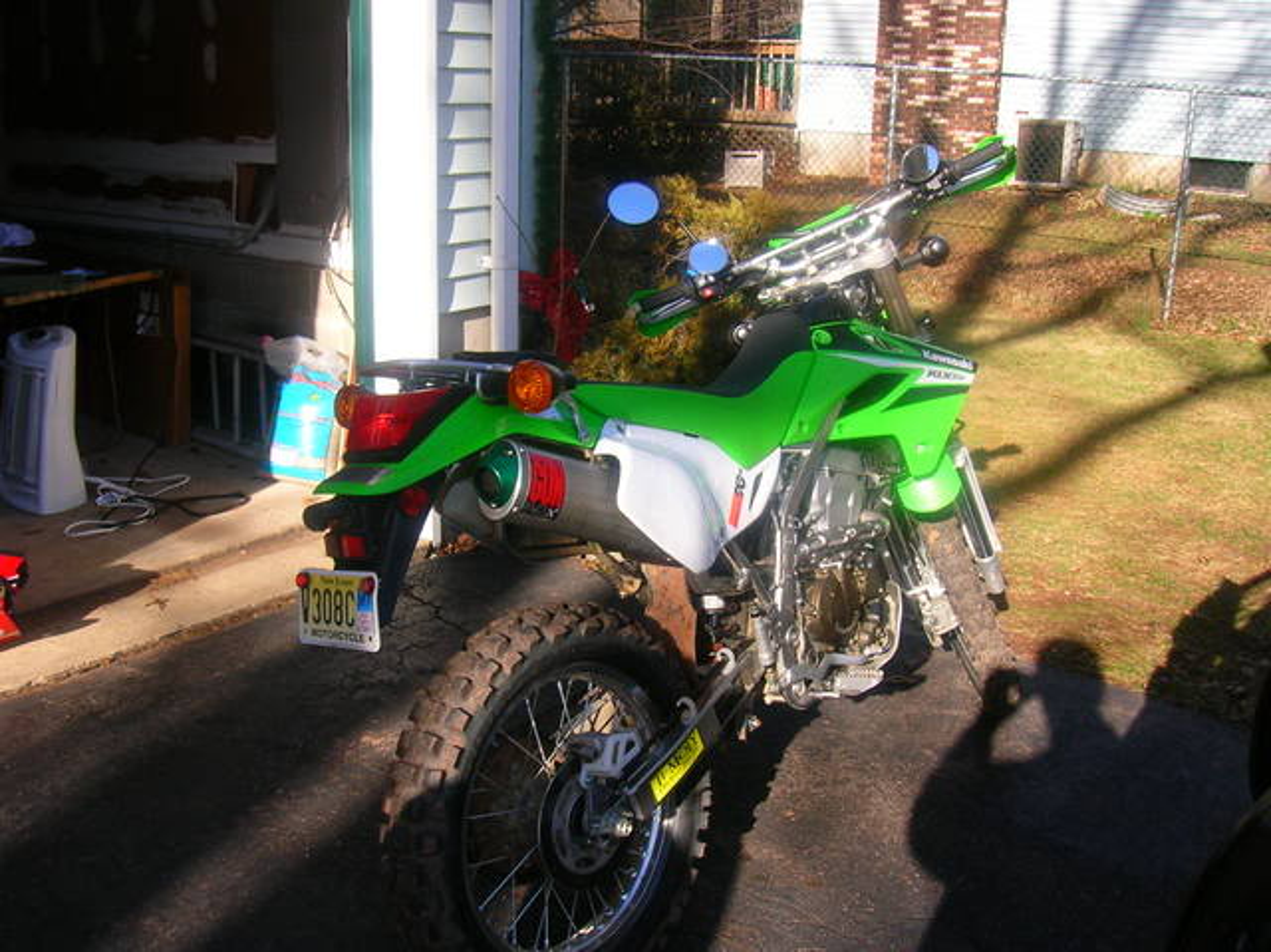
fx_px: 1247
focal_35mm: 34
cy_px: 476
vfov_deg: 41.7
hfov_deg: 54.0
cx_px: 636
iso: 50
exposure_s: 1/160
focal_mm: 5.7
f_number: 4.9
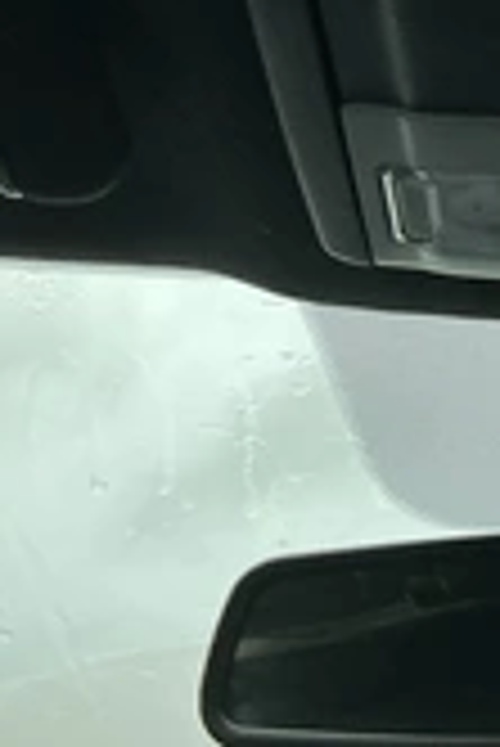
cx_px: 703
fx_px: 1455
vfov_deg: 28.1
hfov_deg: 17.8
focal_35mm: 70
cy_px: 135
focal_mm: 3
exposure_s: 1/54
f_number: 1.8
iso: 80
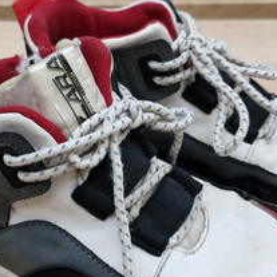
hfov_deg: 34.7
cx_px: 136
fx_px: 444
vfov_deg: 34.7
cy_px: 147
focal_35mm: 49
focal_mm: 5.54
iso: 800
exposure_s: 1/100
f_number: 1.8
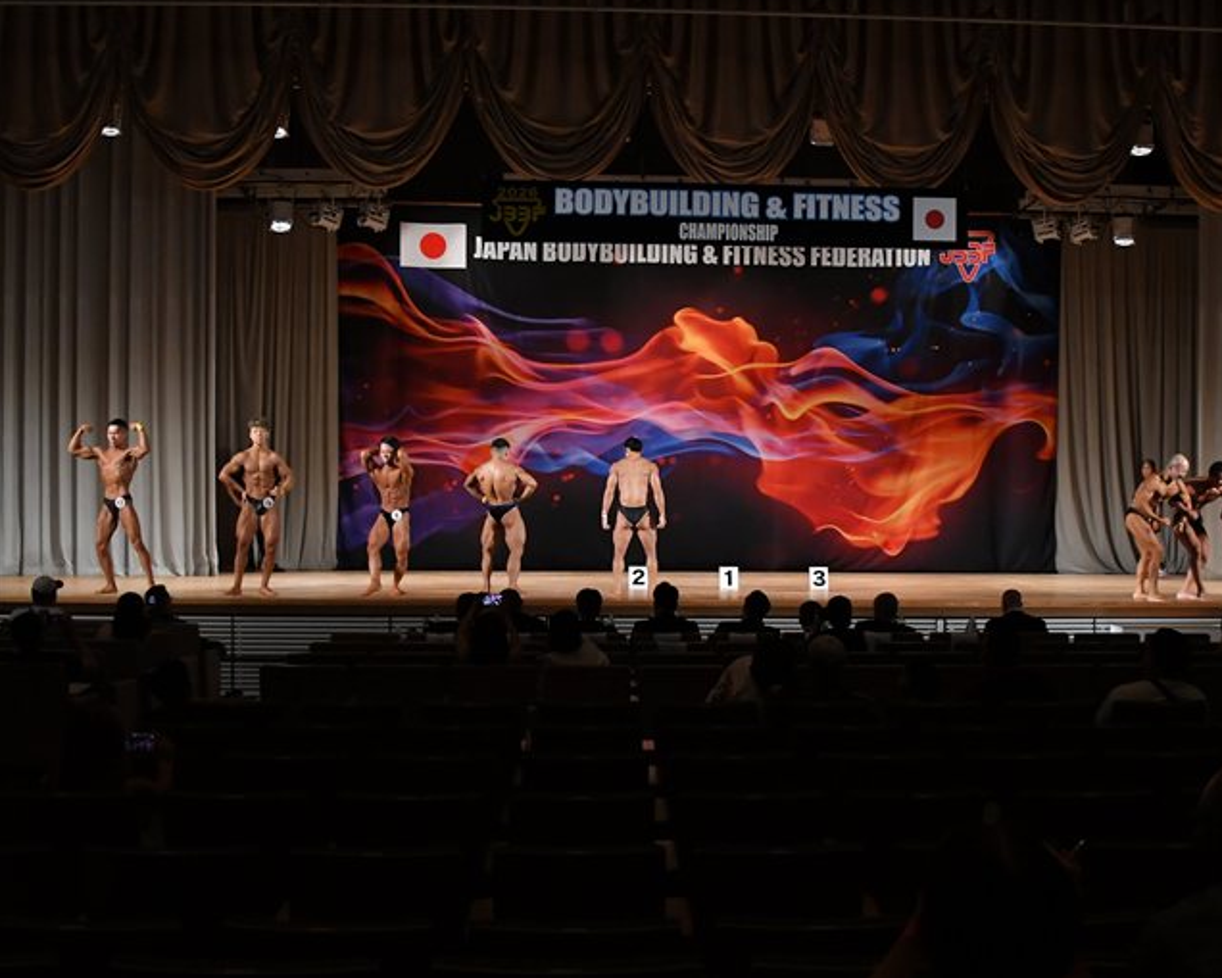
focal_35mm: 48
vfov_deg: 31.5
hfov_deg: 38.6
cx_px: 743
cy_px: 486
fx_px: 1736
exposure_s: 1/400
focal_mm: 28
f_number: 5.6
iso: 3200
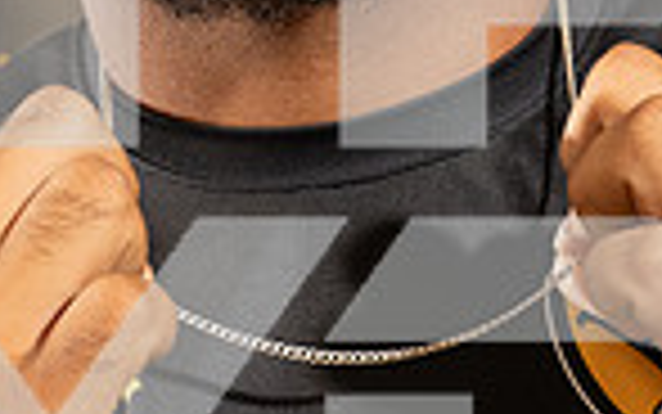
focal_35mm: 141
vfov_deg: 9.2
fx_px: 2545
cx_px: 252
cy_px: -88
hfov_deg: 14.8
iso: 800
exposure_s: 1/250
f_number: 5.6
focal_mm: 35
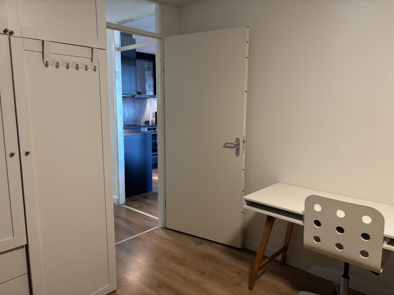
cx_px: 197
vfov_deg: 53.1
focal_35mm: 26
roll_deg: -0.2
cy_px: 148
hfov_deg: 67.3
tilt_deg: -8.6
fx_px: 296
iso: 320
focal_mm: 5.96
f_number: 1.6
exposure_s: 1/60
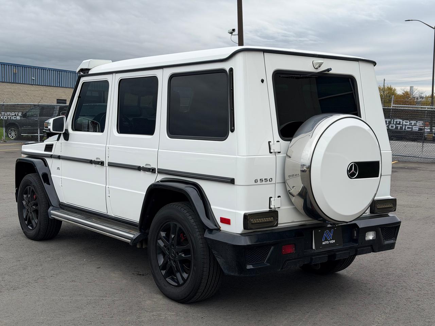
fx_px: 603
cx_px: 218
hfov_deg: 39.7
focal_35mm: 48
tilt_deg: -2.8
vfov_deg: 30.3
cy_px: 163
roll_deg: -1.4
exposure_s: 1/1980
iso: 64
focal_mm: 6.76
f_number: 1.78
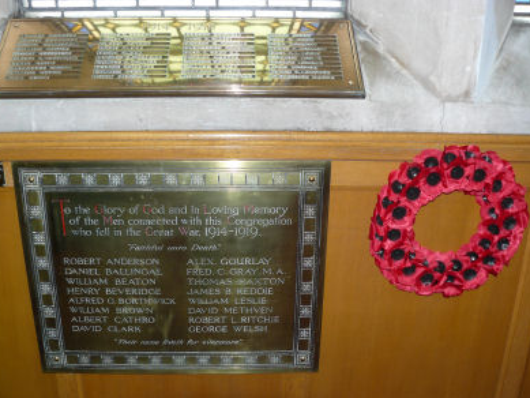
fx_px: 567
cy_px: 203
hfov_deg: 50.1
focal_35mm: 37
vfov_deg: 38.7
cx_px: 263
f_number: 2.8
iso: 125
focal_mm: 6
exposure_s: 1/25
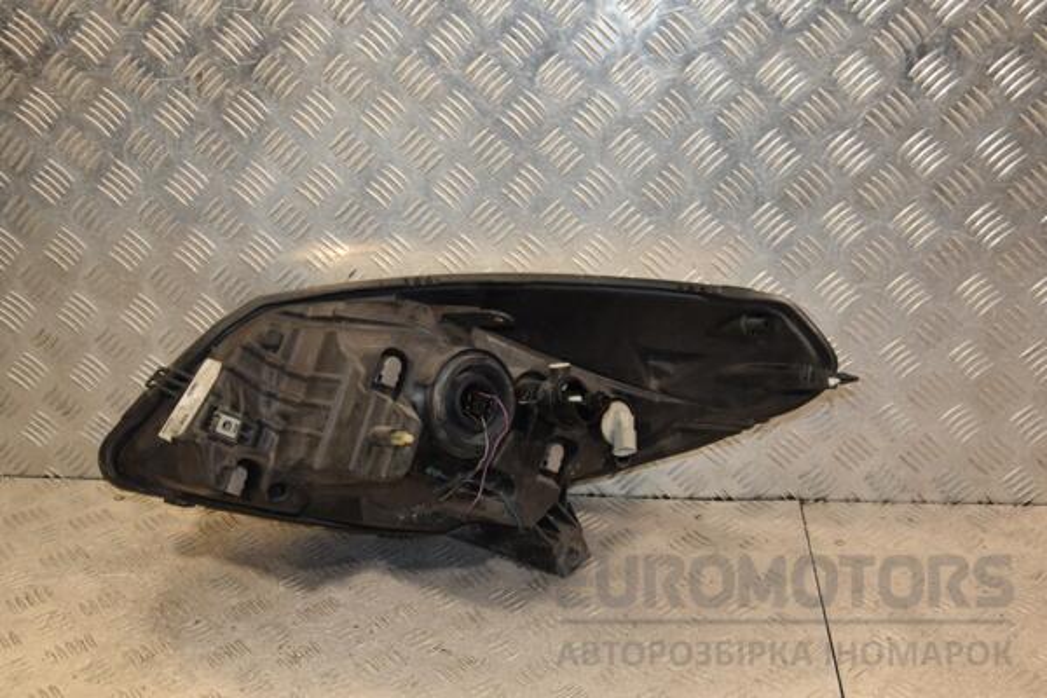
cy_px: 349
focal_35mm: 42
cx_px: 524
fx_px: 1221
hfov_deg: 46.4
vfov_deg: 31.9
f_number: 5
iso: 800
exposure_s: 1/200
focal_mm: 28
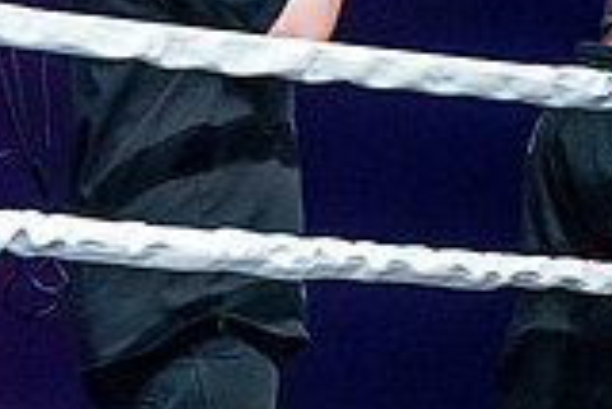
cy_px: 235
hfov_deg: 7.5
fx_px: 4560
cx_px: 1037
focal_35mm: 268
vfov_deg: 5.1
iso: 4000
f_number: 4
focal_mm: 70
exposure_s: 1/1000
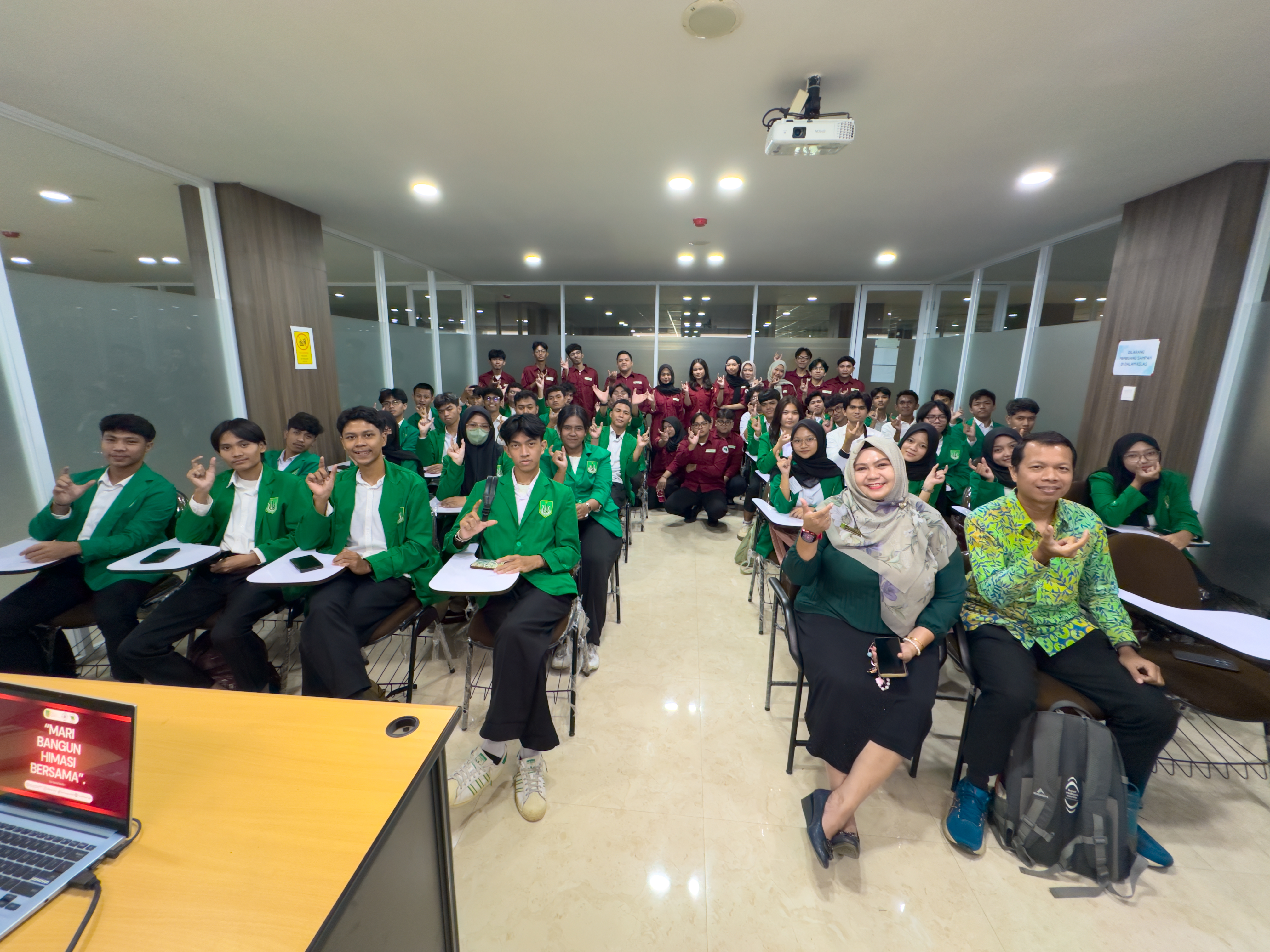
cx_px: 635
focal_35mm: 14
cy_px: 476
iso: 320
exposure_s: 1/50
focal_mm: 2.22
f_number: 2.2
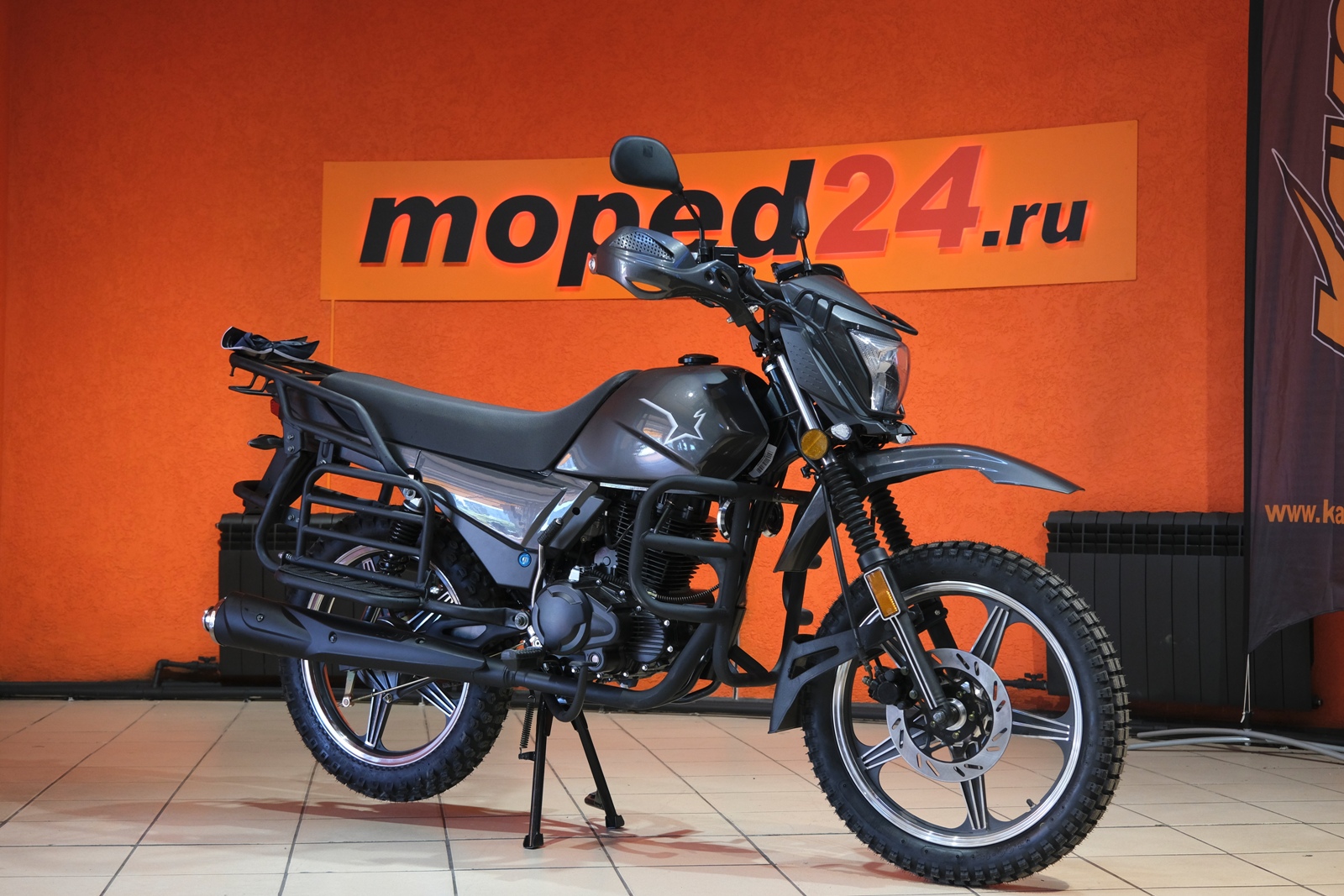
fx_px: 1717
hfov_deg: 42.7
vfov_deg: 29.2
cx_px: 672
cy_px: 448
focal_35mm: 46
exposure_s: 1/100
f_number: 4
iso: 1250
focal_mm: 30.8
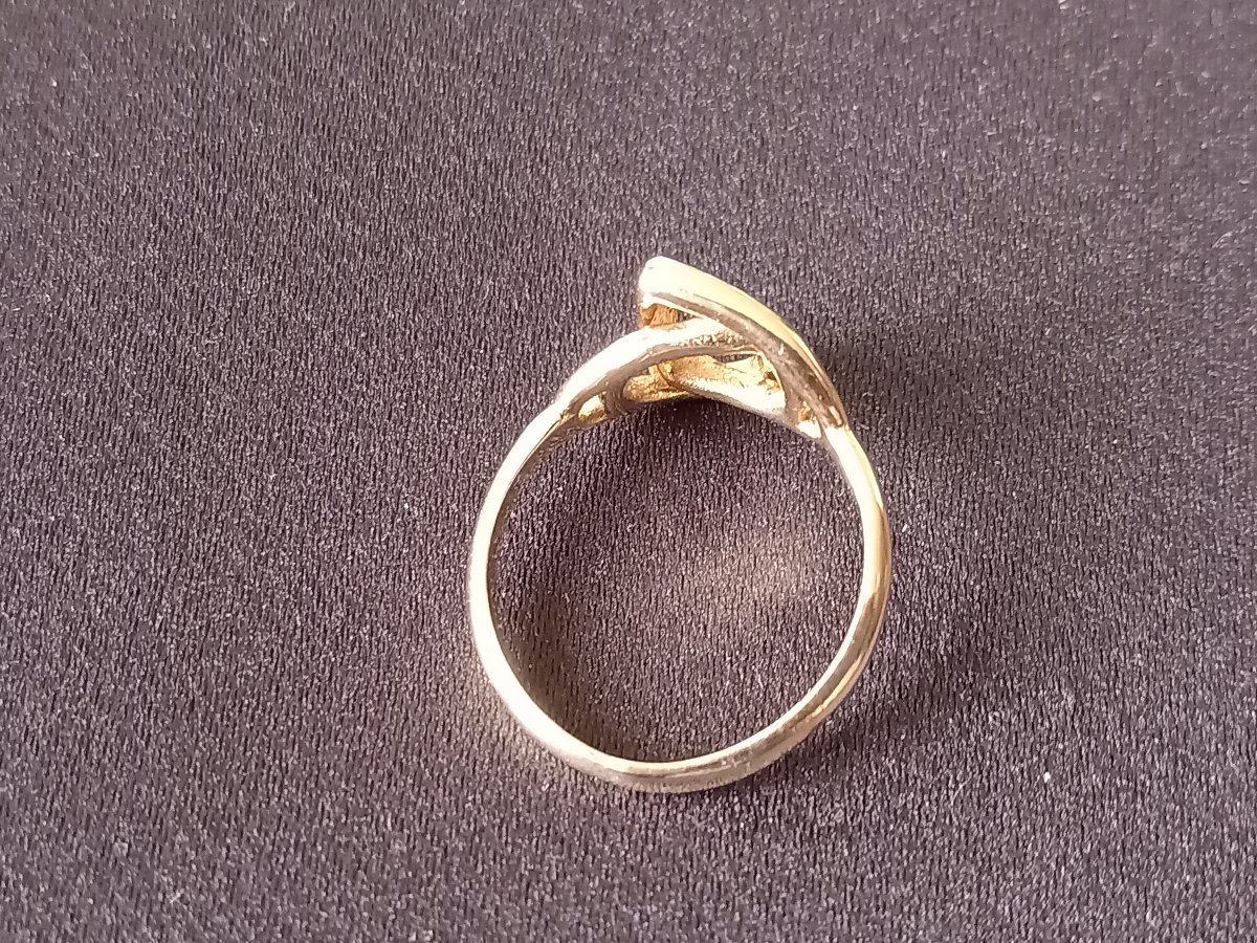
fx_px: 1816
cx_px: 628
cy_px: 472
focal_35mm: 50
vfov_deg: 29.1
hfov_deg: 38.2
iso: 1463
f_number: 1.8
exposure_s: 1/16.7
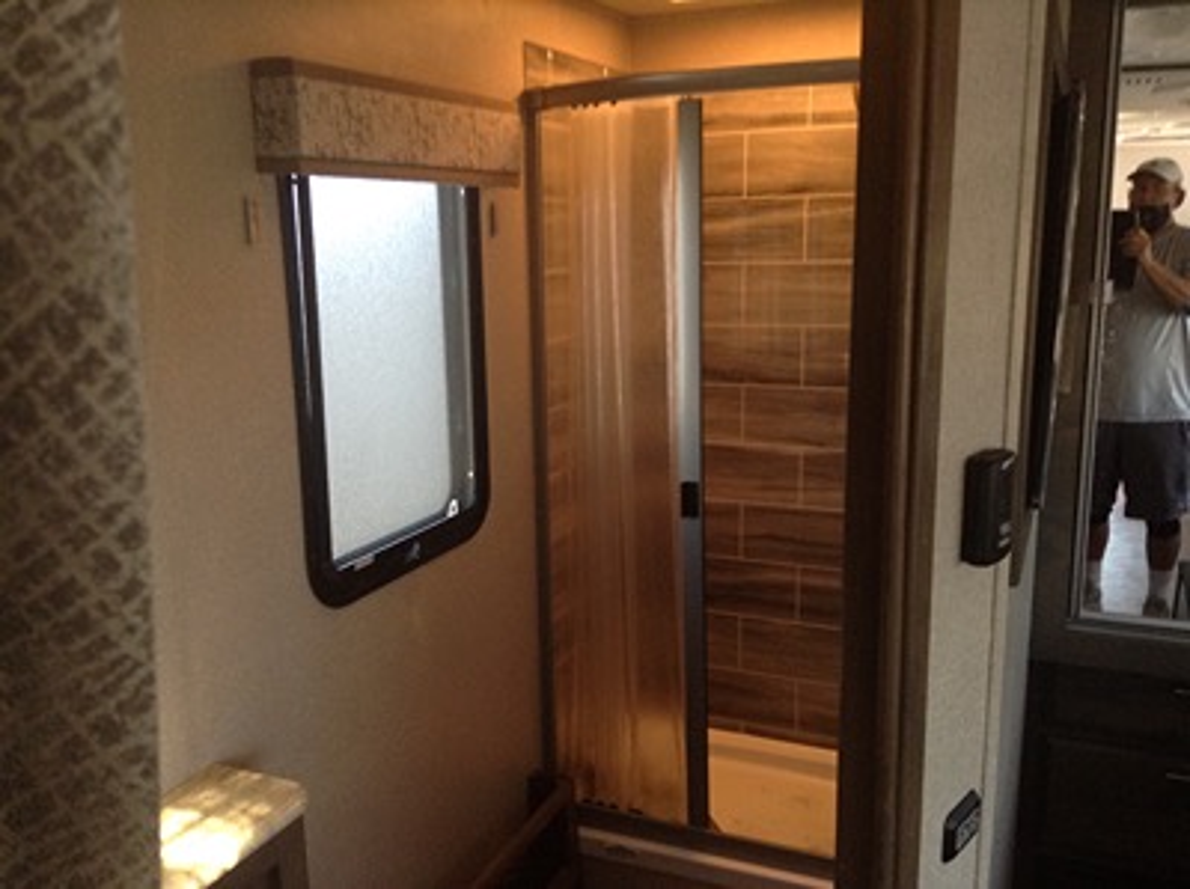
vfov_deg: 42.9
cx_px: 595
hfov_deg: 55.4
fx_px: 1133
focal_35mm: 33
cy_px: 444
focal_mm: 3.3
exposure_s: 1/24
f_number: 2.4
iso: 125
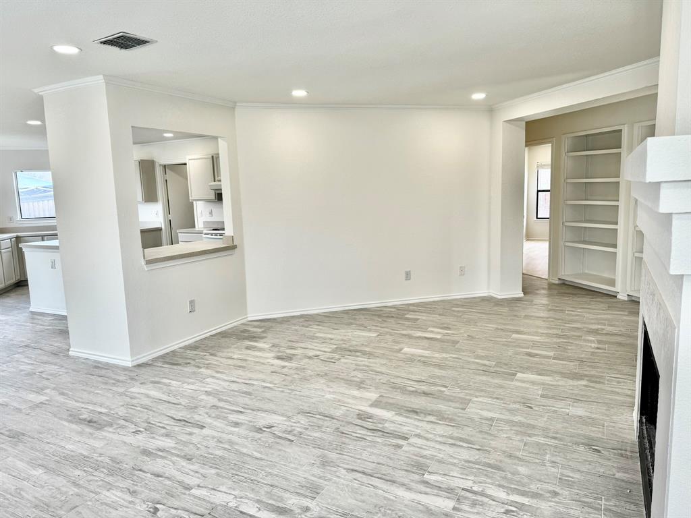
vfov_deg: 56.8
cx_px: 346
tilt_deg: -8.6
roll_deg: +1.9
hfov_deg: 71.6
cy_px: 259
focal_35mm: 24
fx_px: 479
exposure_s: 1/141
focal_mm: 6.86
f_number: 1.78
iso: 64
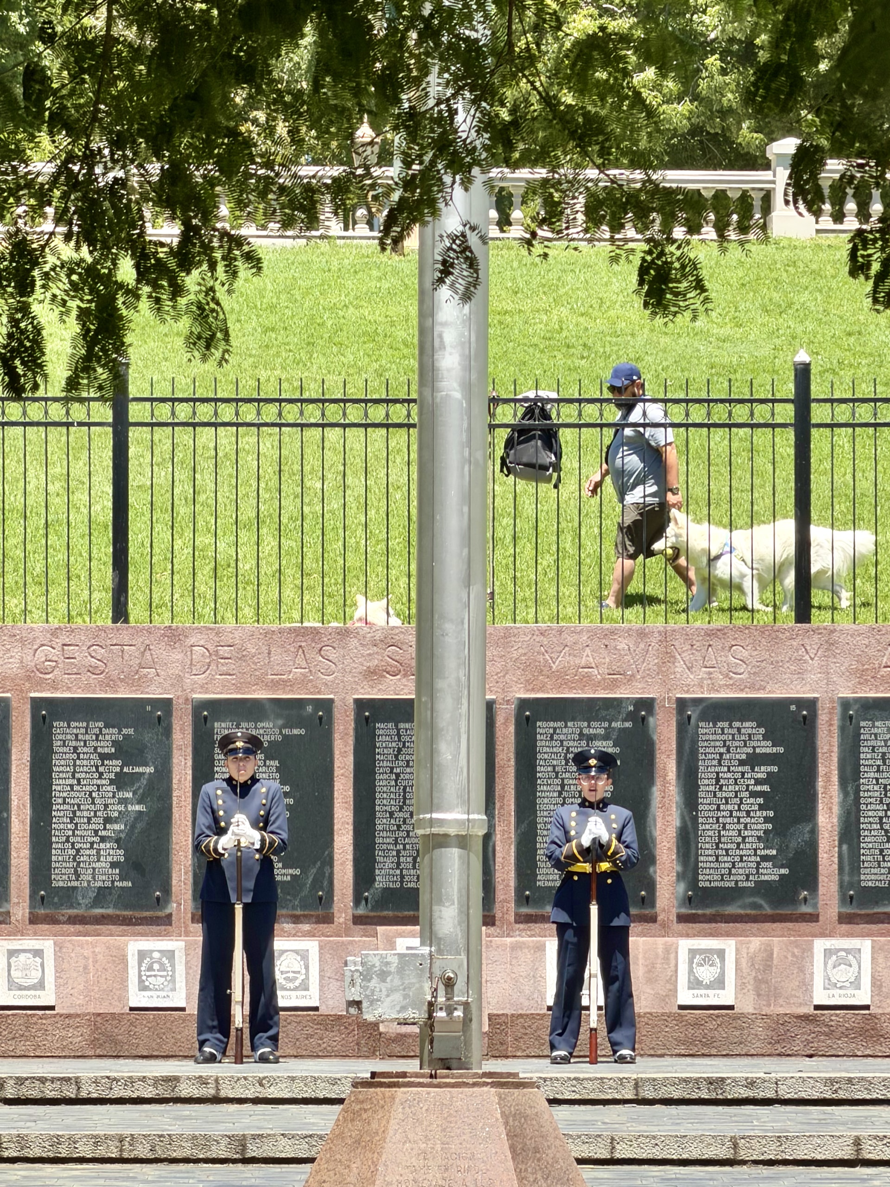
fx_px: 6856
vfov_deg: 9.9
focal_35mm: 200
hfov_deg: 7.4
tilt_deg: +4.2
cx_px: 445
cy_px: 594
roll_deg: -0.3
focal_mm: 16.89
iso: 50
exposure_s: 1/571
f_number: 2.8
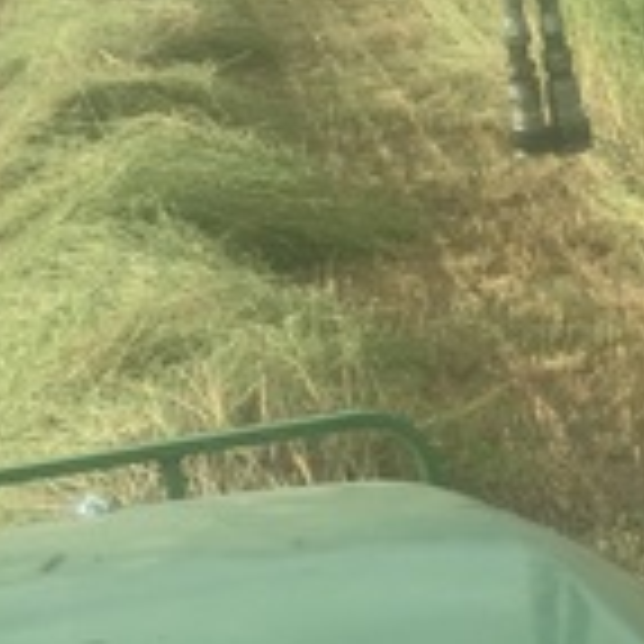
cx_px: 293
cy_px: 131
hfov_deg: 13.5
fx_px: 2715
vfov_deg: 13.5
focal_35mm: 129
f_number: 2.4
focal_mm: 6
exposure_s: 1/234
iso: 16
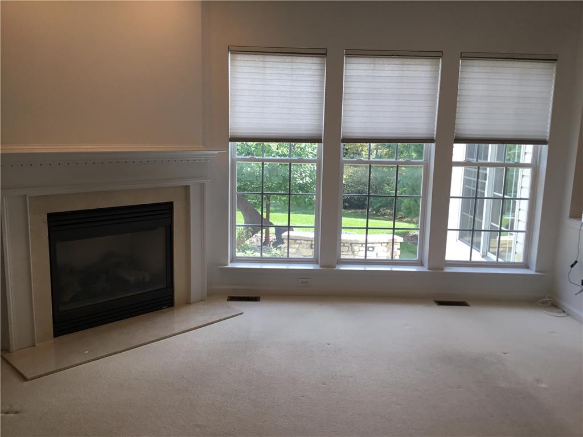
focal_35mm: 31
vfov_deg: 45.4
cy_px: 218
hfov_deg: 58.4
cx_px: 292
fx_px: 522
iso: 32
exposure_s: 1/120
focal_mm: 3.3
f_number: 2.4
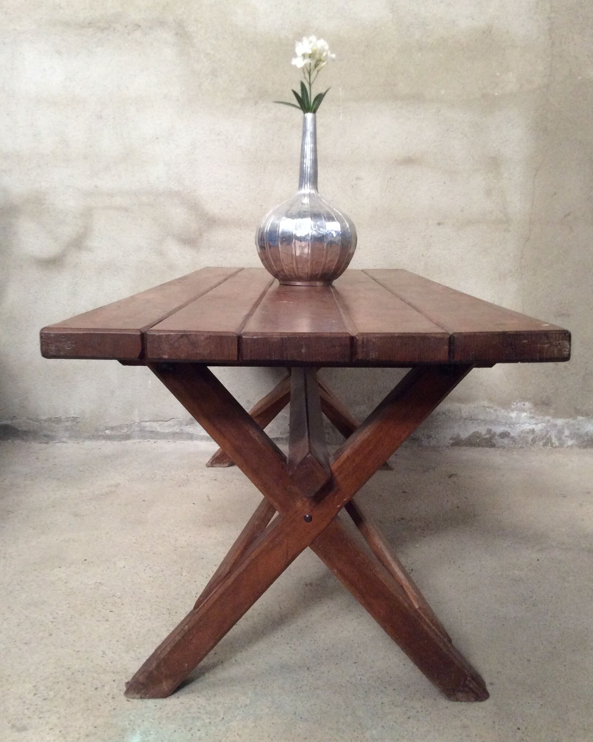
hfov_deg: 43.4
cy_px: 380
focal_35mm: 34
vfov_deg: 52.8
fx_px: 746
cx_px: 295
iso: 200
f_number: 2.4
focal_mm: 3.3
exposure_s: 1/25
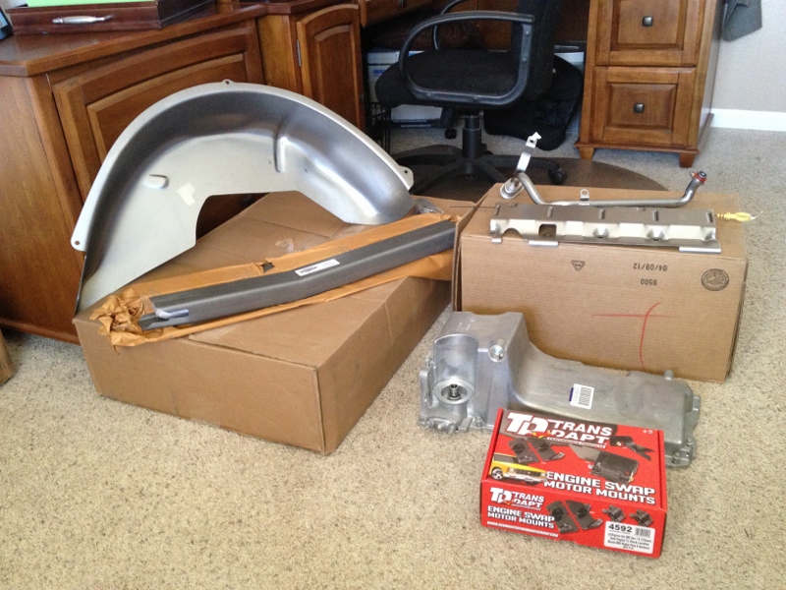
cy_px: 295
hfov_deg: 52.6
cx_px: 393
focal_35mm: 35
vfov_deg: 40.7
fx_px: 795
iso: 320
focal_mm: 4.28
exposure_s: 1/20
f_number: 2.4
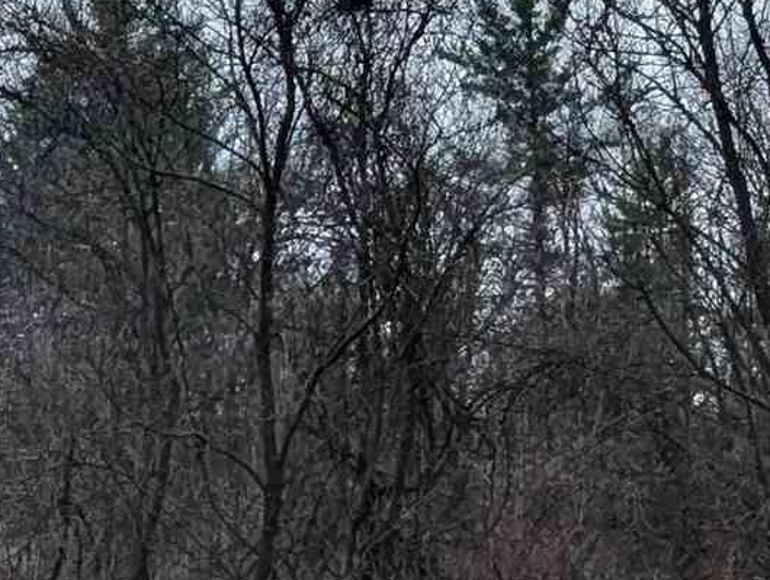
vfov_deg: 19.3
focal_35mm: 75
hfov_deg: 25.0
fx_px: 1671
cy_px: 519
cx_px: 52
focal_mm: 1.95
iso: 40
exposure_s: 1/380
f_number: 2.2
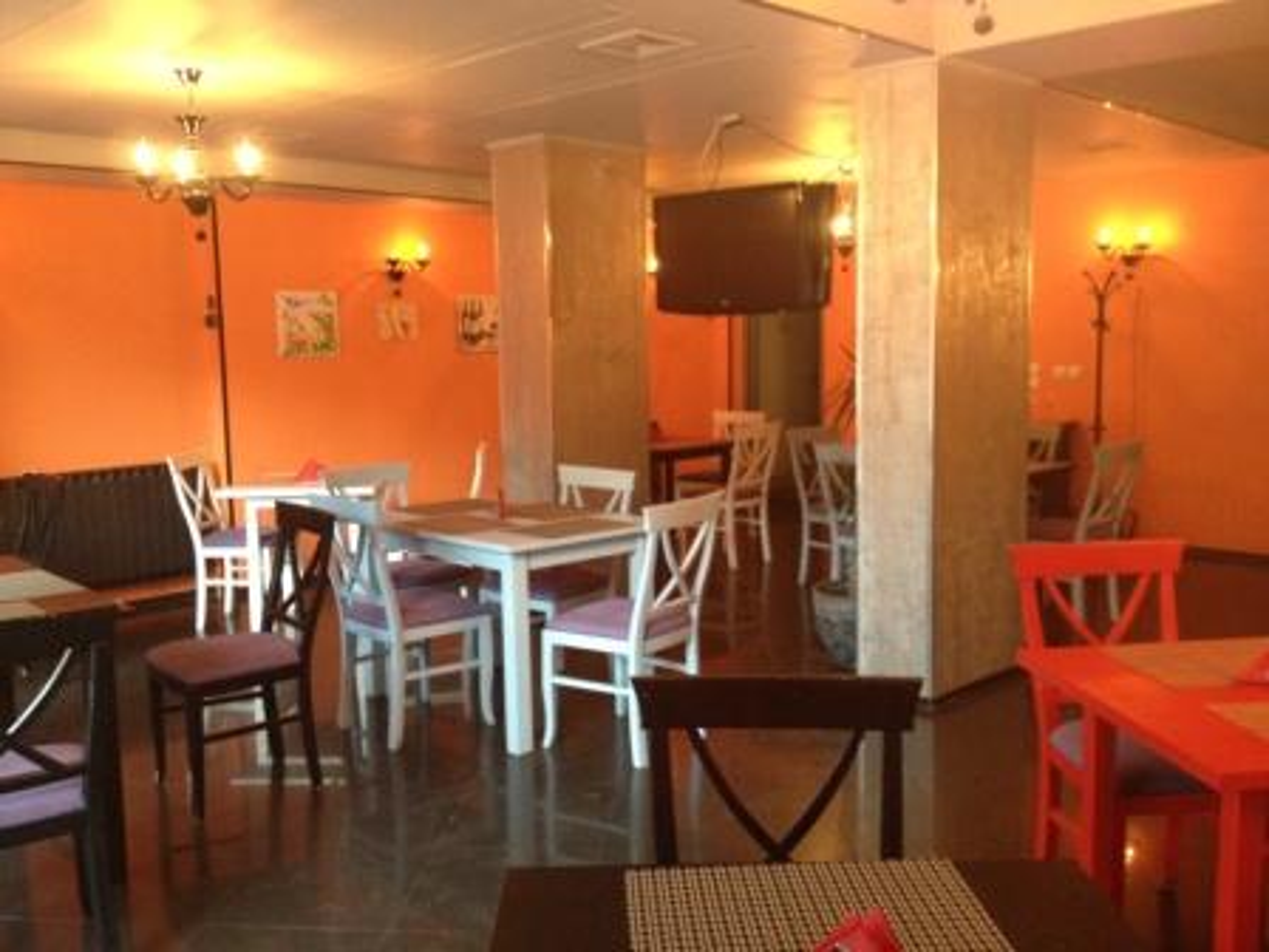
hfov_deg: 52.6
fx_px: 1283
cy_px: 476
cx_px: 634
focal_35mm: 35
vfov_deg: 40.7
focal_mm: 4.28
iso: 320
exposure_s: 1/20
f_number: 2.4
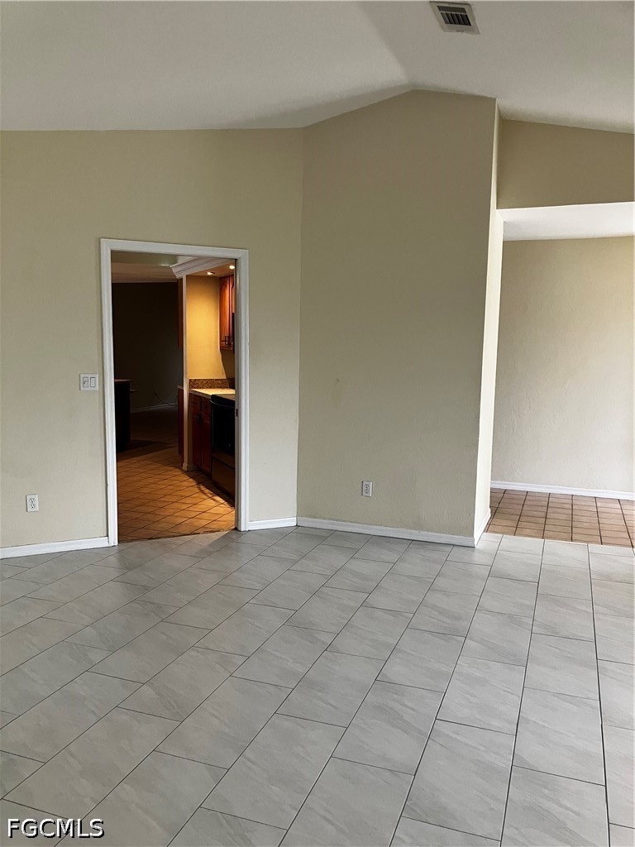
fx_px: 685
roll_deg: -0.1
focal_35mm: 28
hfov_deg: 49.7
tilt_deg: -6.9
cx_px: 318
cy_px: 424
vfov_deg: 63.4
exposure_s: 1/60
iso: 100
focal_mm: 3.99
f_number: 1.8
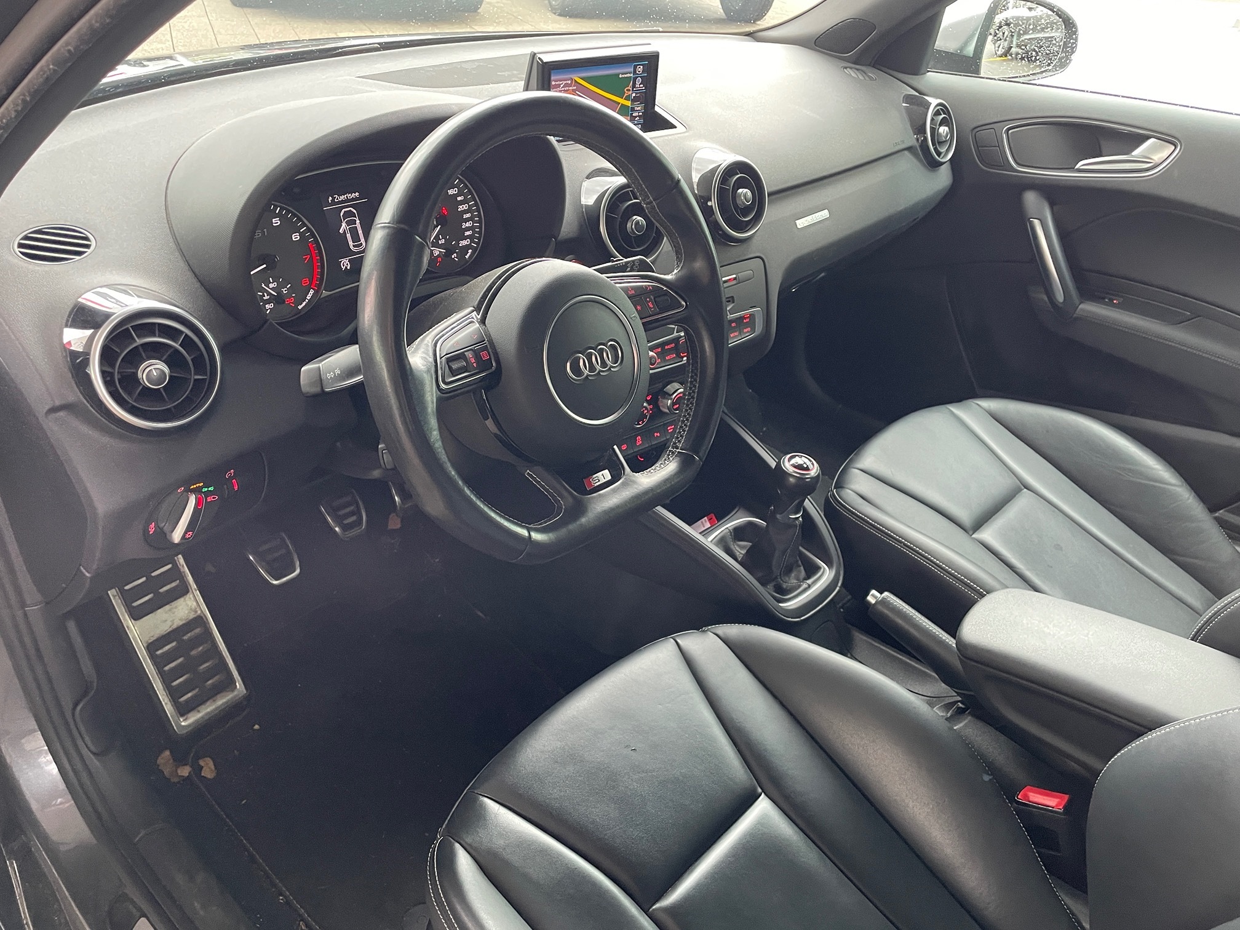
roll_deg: -5.5
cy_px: 465
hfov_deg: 67.3
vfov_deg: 53.1
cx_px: 620
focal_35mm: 26
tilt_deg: -33.7
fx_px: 931
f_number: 1.6
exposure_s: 1/60
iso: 400
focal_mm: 4.2
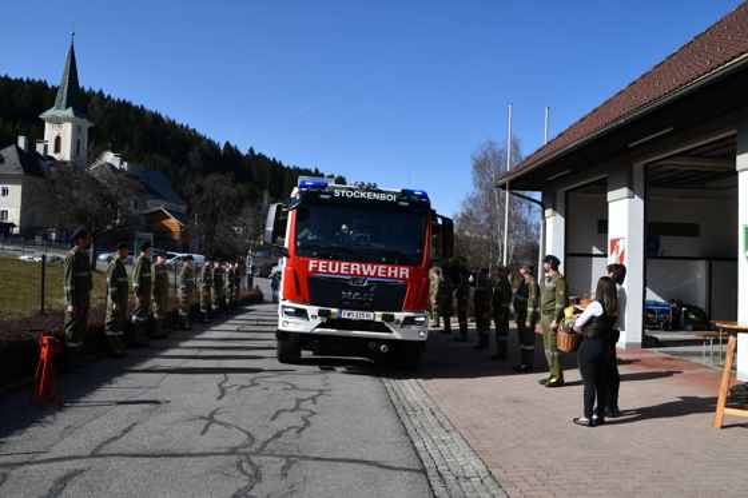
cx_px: 374
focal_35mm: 27
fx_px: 561
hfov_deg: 67.4
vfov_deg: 47.9
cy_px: 249
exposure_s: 1/320
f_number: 9
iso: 100
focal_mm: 18
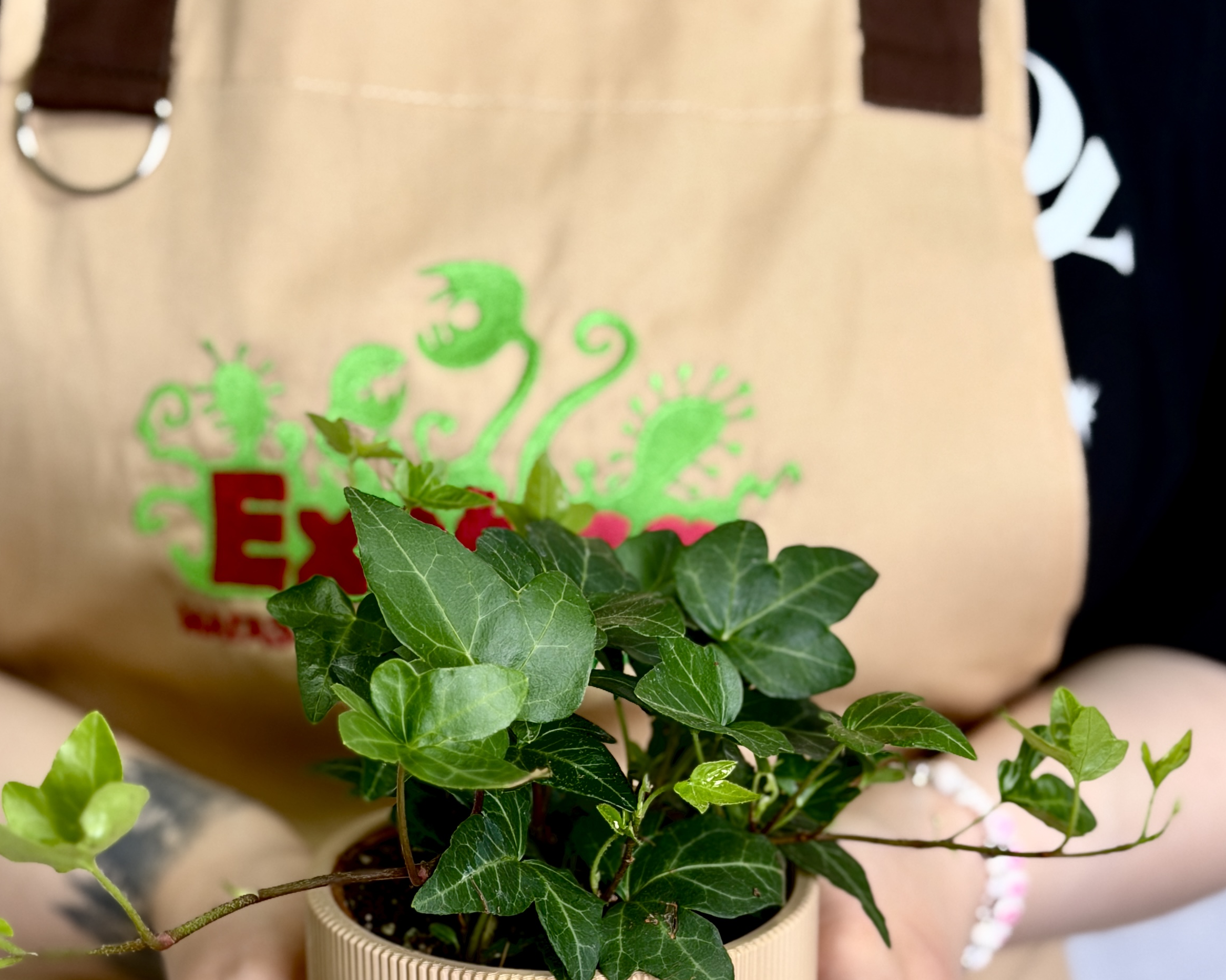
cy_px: 809
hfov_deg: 23.5
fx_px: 2939
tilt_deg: -14.9
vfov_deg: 18.7
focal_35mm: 81
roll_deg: -1.2
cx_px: 506
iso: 50
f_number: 1.78
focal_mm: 6.76
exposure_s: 1/146
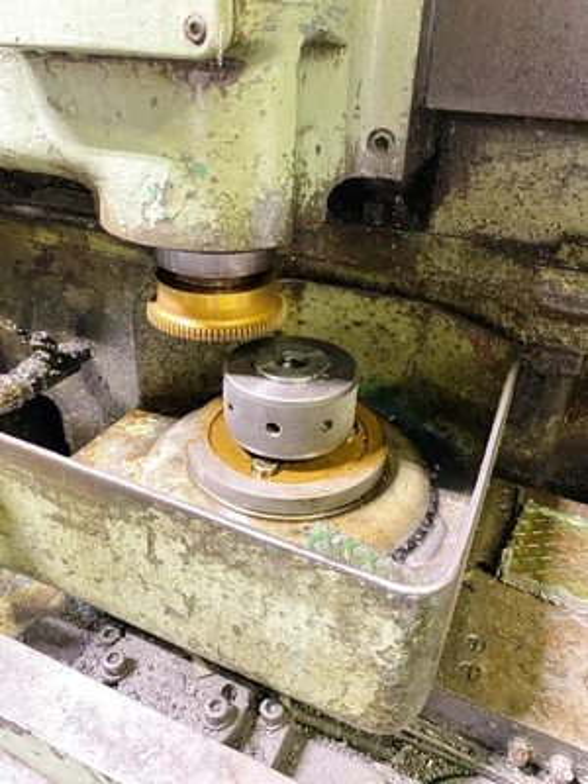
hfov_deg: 53.1
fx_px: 589
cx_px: 294
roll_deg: -1.8
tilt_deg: -32.4
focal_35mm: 26
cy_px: 392
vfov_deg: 67.3
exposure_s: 1/30
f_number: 1.8
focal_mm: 4.25
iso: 500
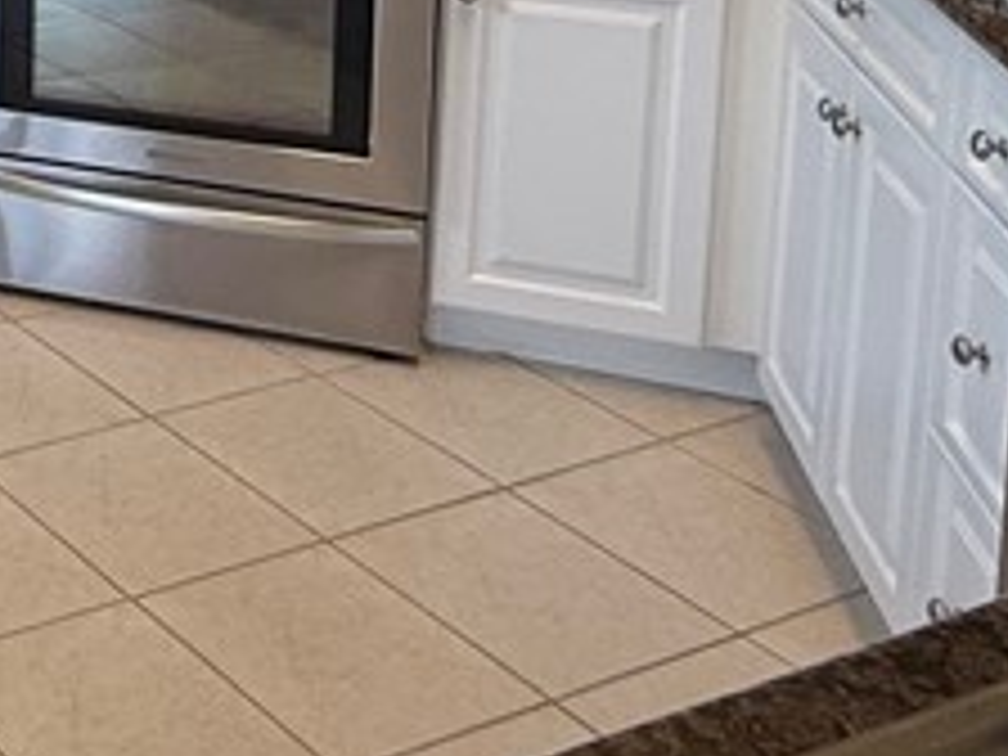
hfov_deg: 23.7
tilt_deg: -5.6
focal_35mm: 64
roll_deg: -0.2
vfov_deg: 19.7
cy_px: -405
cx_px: -526
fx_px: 1864
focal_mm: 2.22
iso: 100
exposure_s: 1/120
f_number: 2.2
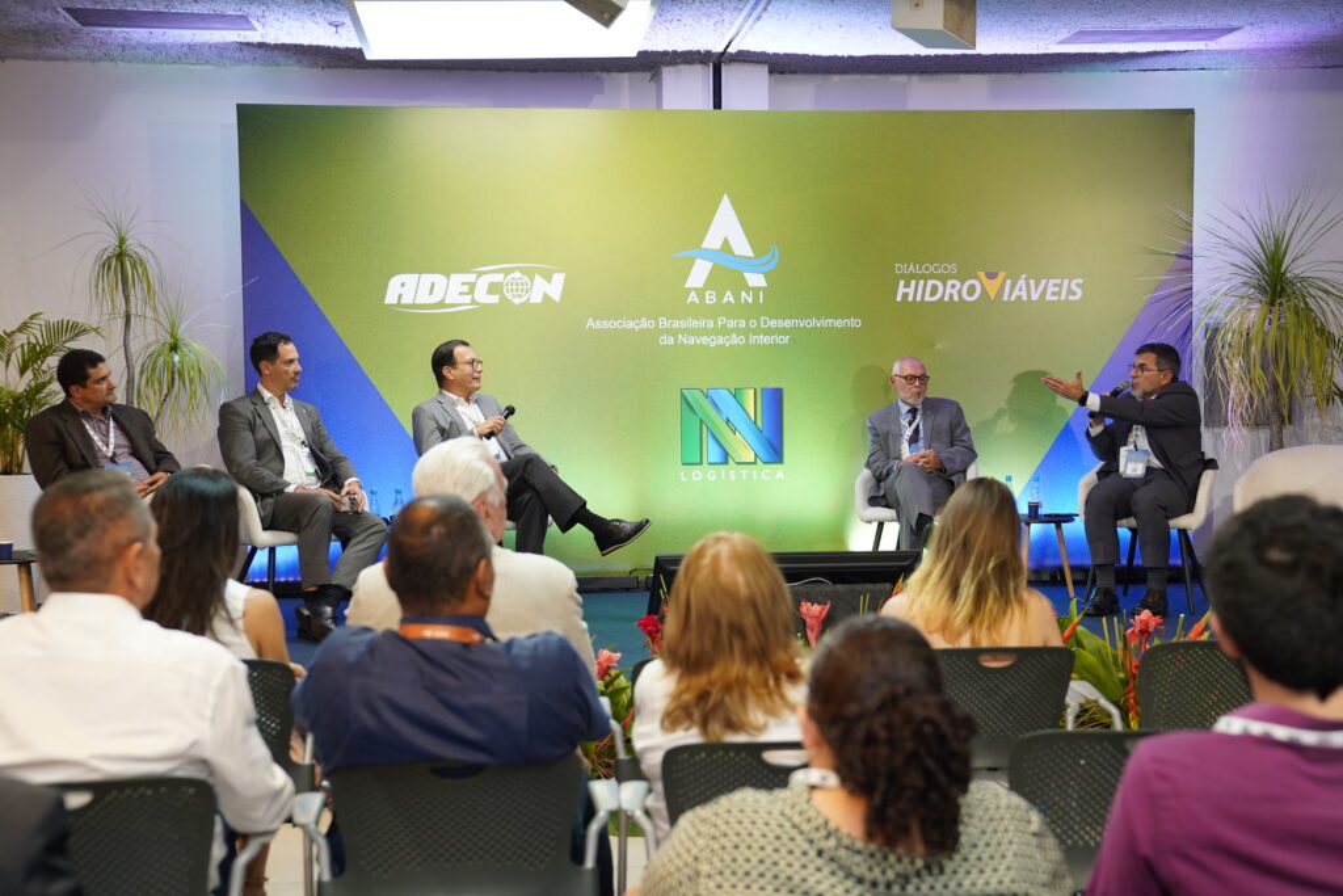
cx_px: 672
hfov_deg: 42.7
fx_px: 1716
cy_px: 448
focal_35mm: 46
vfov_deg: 29.3
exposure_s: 1/80
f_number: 3.2
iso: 800
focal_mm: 46
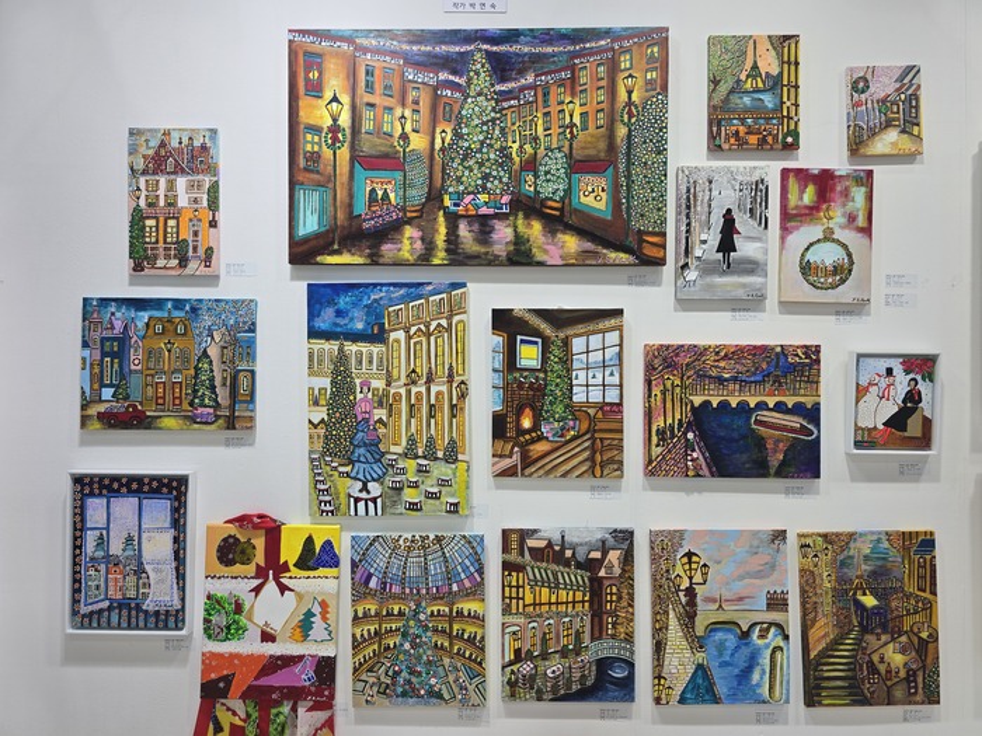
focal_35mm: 23
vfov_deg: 58.9
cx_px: 491
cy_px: 368
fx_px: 652
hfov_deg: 73.9
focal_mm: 6.3
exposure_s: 1/120
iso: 40
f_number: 1.7
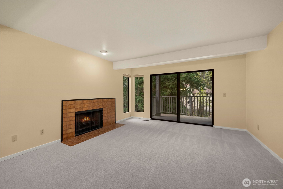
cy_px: 94
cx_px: 142
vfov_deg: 81.2
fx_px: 110
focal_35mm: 14
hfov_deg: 104.3
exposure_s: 1/30
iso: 640
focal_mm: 14
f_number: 6.7
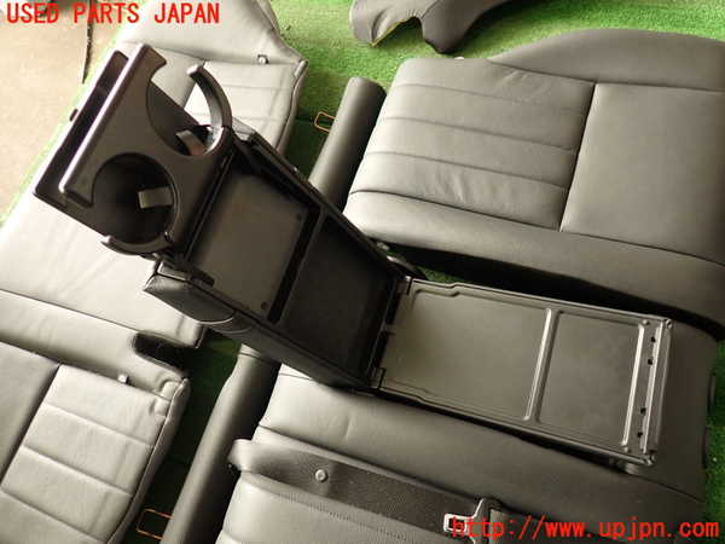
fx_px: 524
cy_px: 272
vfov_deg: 54.9
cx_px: 362
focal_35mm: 25
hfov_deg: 69.4
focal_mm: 4.5
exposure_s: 1/40
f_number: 2
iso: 200
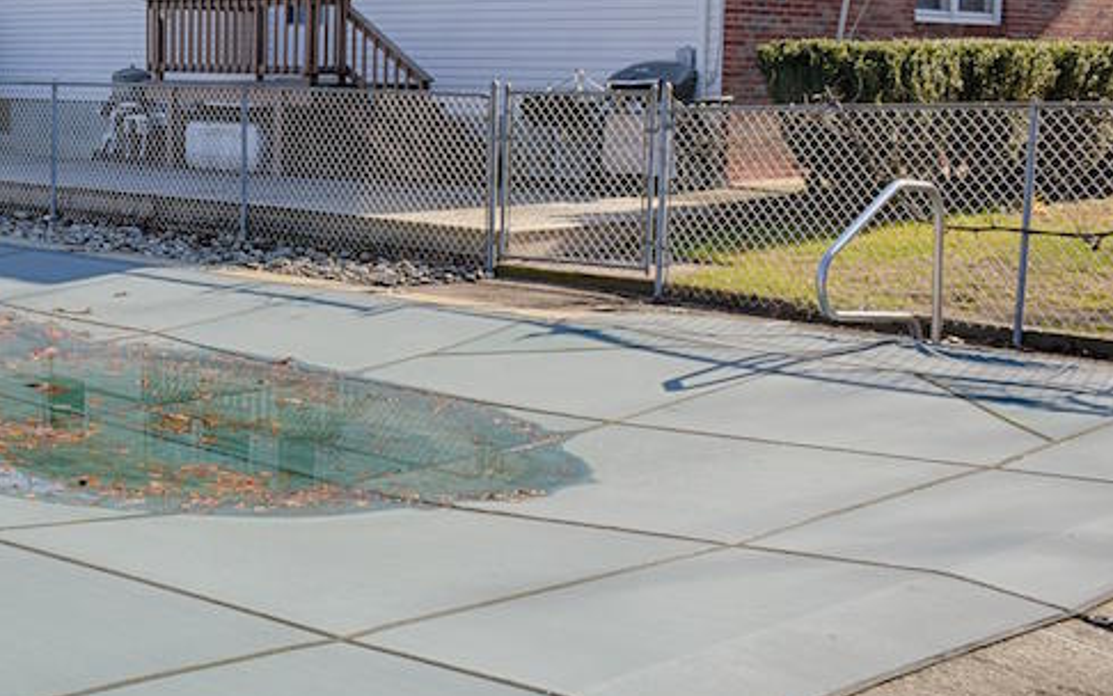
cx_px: -21
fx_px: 1760
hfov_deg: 32.1
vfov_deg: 22.2
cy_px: 190
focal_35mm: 58
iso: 125
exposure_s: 1/125
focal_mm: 18
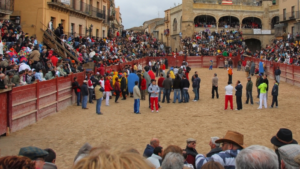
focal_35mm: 46
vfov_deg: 25.6
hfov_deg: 43.9
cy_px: 39
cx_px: 200
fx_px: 366
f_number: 5.6
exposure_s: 1/180
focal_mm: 20
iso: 100
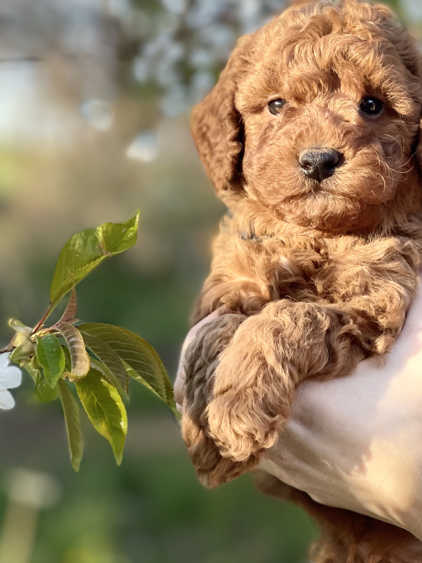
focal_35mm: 96
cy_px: 275
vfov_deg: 20.4
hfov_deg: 15.3
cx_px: 304
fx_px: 1560
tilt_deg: +2.2
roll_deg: +5.9
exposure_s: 1/121
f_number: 2.2
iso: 64
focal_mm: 7.5
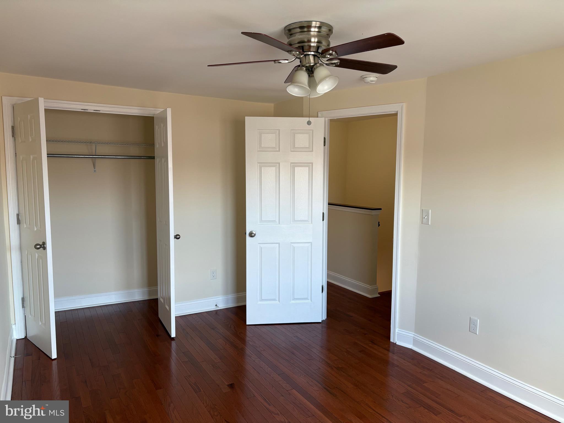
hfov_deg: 67.3
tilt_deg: -6.0
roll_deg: -0.1
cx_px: 282
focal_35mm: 26
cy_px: 212
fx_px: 424
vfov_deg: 53.1
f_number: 1.6
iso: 80
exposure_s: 1/60
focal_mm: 5.96
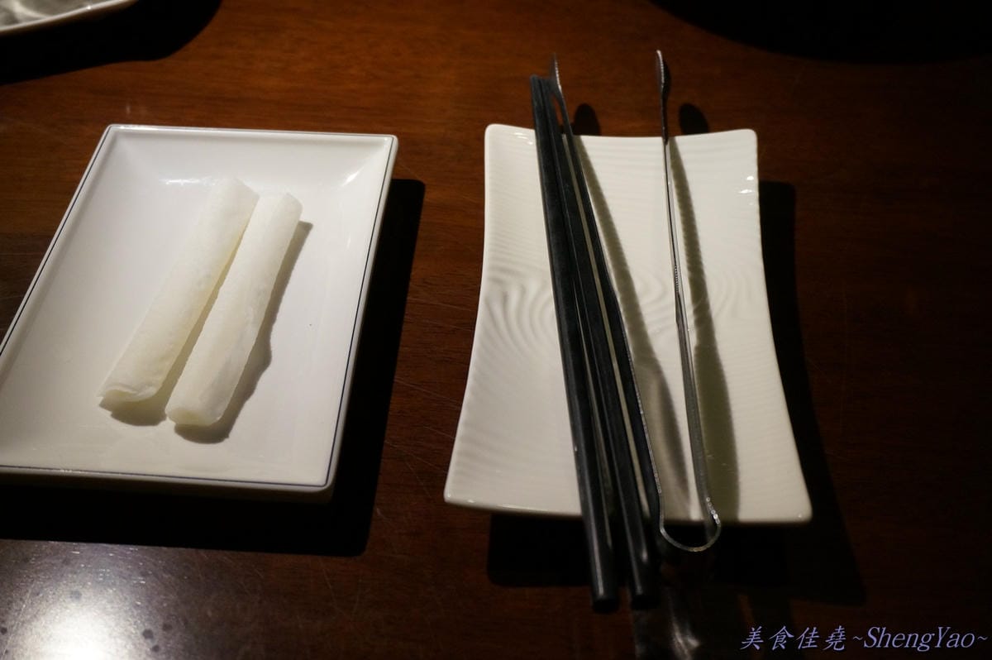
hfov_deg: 46.4
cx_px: 496
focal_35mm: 42
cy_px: 330
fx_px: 1156
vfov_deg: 31.8
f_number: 4.5
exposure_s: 1/160
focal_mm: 28
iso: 1250
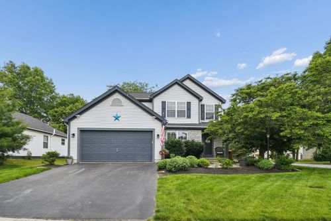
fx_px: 138
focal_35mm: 15
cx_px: 166
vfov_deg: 77.3
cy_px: 110
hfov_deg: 100.4
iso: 50
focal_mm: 10
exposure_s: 1/100
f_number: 7.1
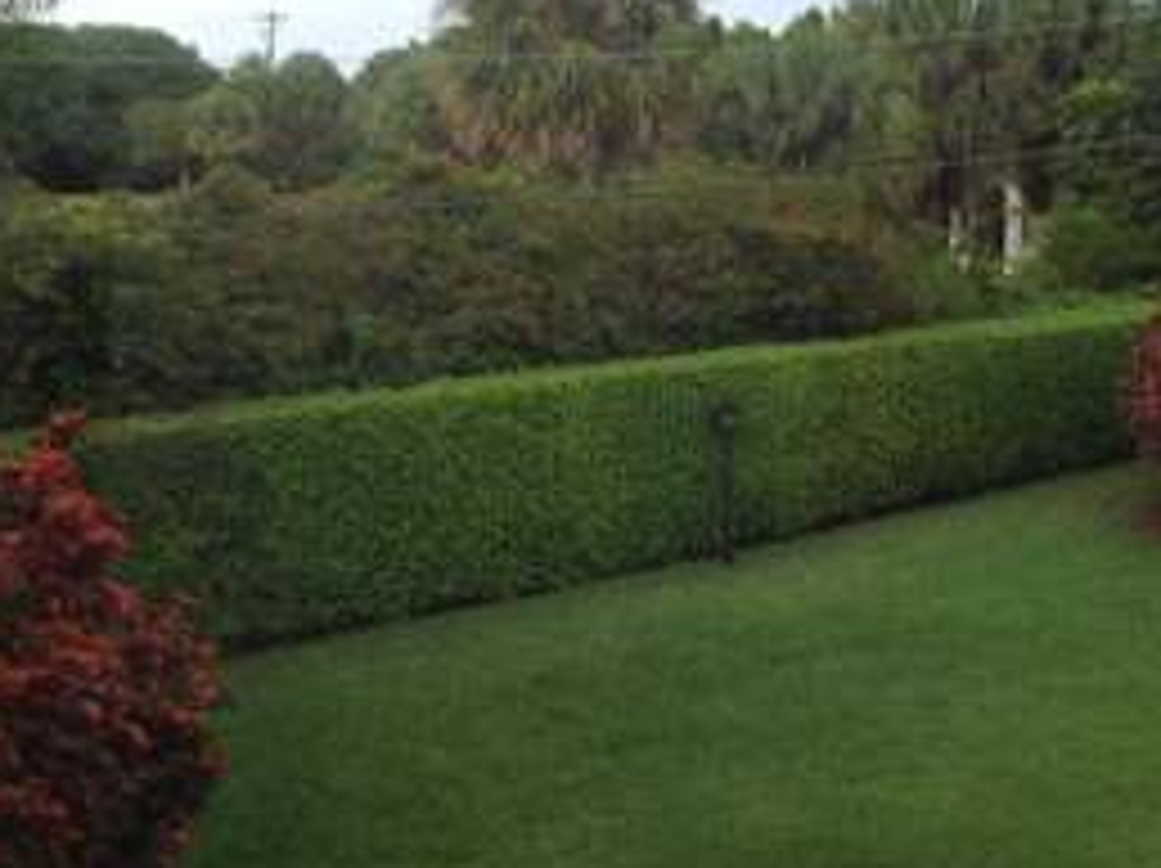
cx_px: 806
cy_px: 288
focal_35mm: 65
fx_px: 2178
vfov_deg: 22.5
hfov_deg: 29.6
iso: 50
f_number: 2.4
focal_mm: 4.28
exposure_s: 1/617
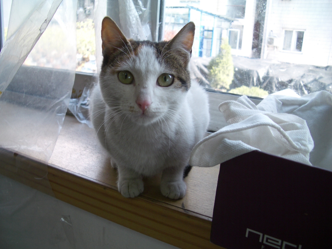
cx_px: 166
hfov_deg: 52.6
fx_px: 336
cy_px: 124
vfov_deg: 40.7
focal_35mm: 35
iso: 50
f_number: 2.6
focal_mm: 5.8
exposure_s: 1/60
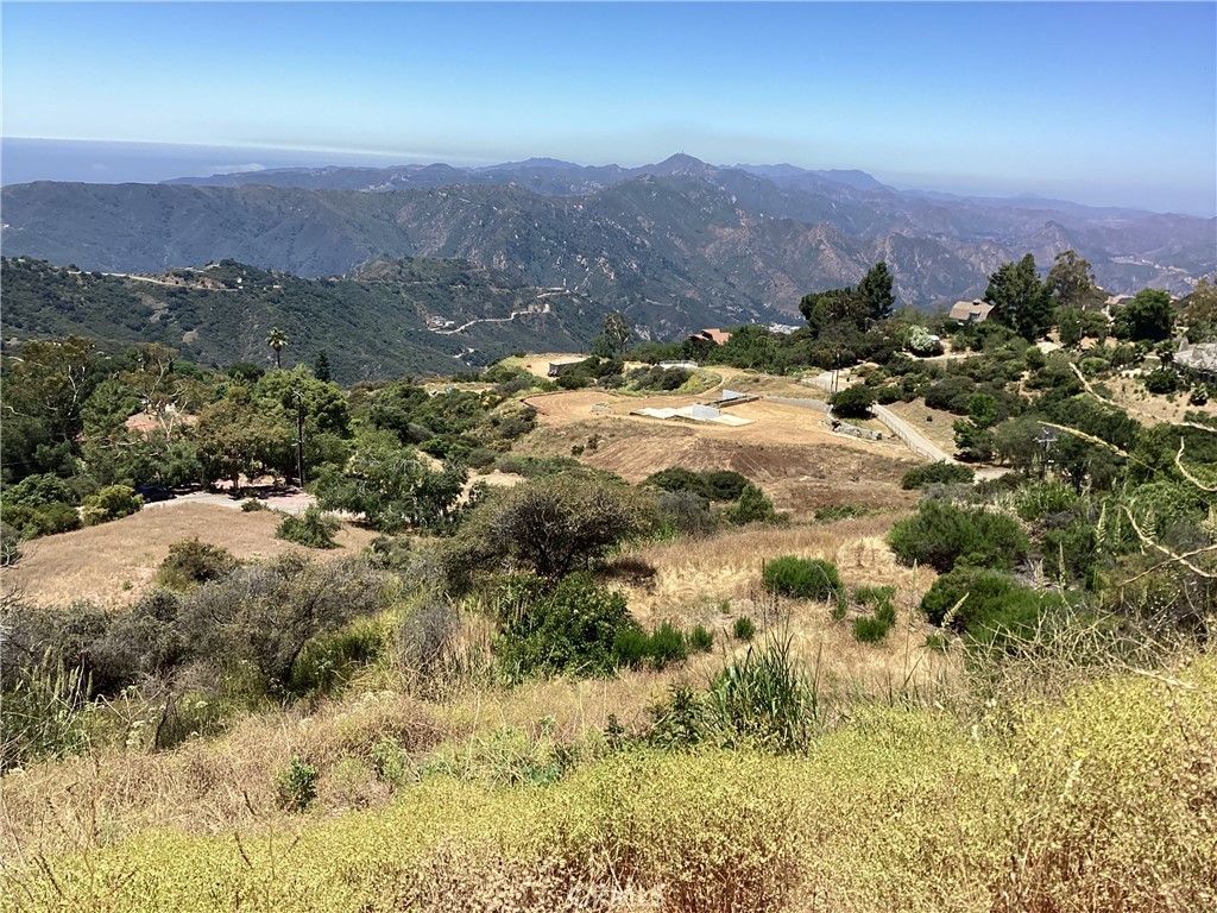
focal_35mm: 31
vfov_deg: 45.4
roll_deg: -4.2
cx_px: 608
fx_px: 1090
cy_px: 456
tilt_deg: -17.9
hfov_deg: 58.4
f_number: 2.4
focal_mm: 3.3
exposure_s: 1/1181
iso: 25
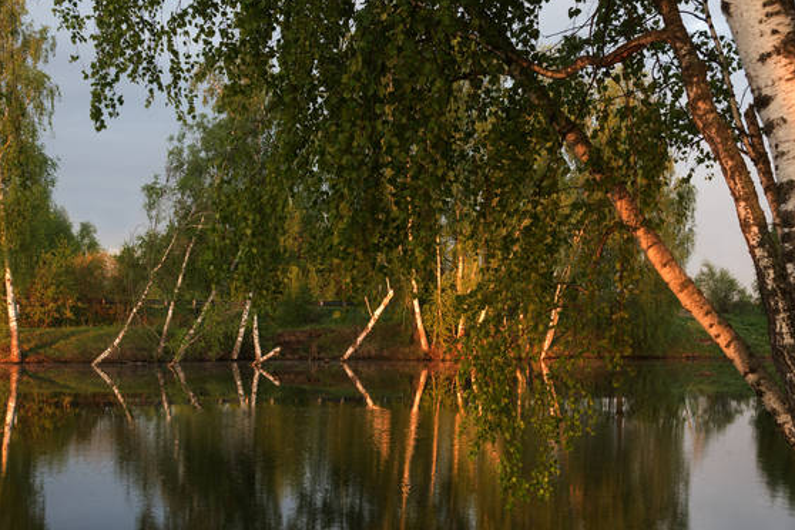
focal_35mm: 49
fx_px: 1082
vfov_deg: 27.4
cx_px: 409
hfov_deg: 40.3
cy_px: 325
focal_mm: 38
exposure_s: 1/40
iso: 900
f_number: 10
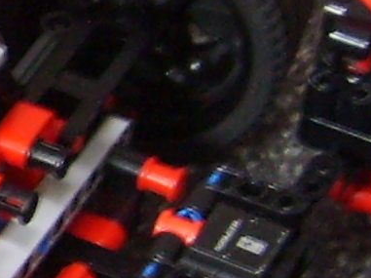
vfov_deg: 5.7
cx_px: -445
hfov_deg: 7.3
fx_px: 2773
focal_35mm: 259
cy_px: 170
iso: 139
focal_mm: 5.8
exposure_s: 1/4
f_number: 2.8
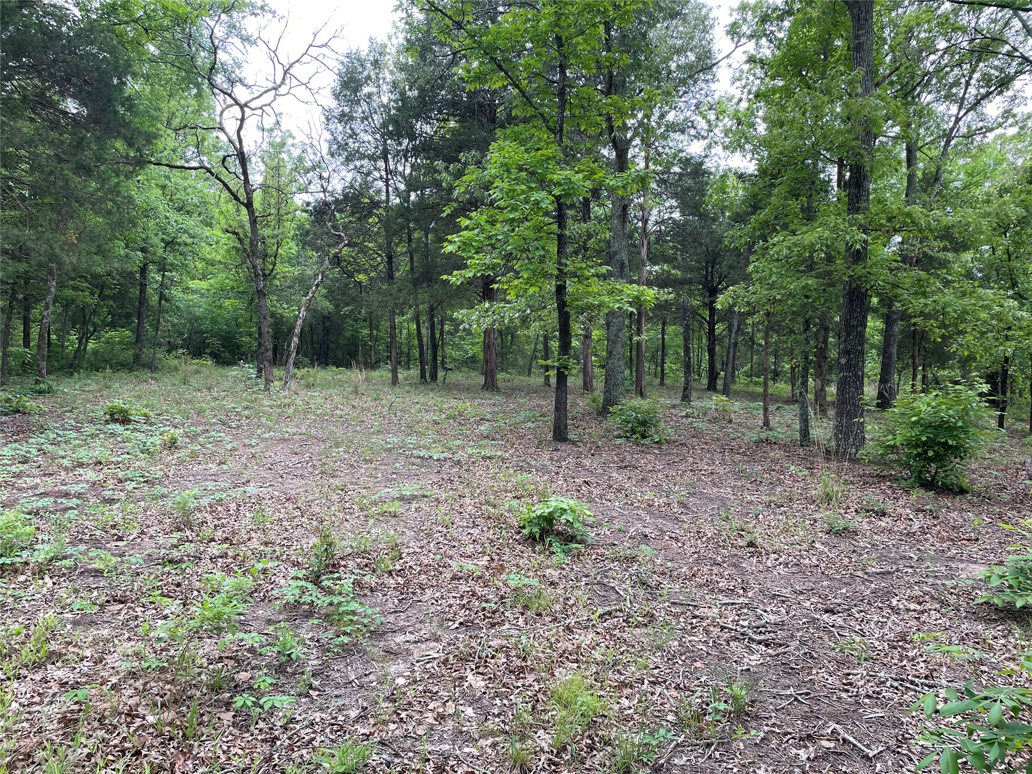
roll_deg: -0.3
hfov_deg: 67.3
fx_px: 775
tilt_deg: +1.1
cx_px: 516
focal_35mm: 26
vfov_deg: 53.1
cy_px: 387
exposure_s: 1/169
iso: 32
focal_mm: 4.2
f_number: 1.6
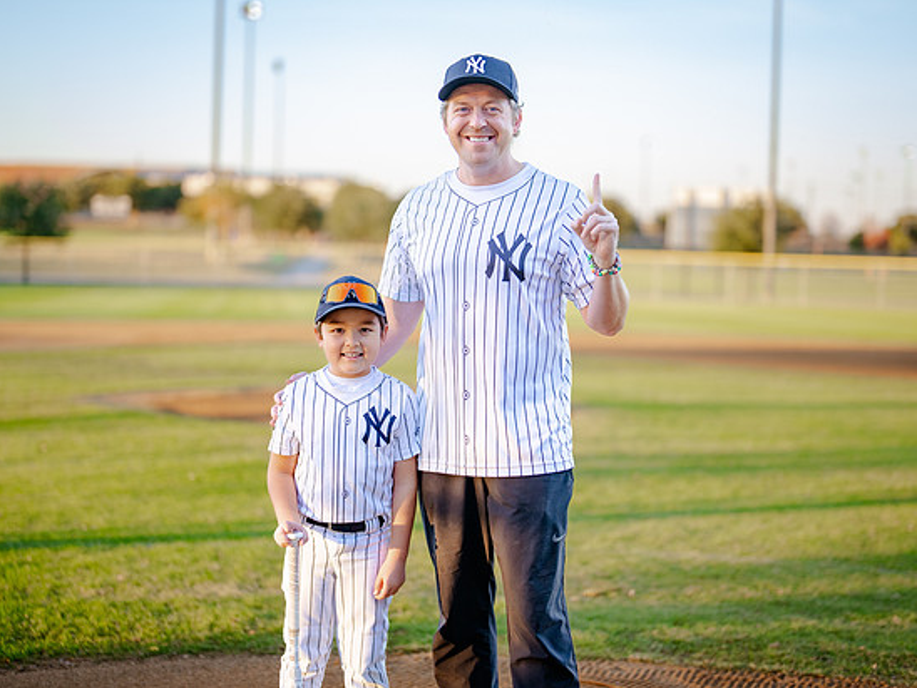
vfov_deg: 22.6
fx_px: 1722
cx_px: 445
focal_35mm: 65
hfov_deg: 29.8
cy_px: 325
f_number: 1.2
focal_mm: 50
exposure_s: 1/1600
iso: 250
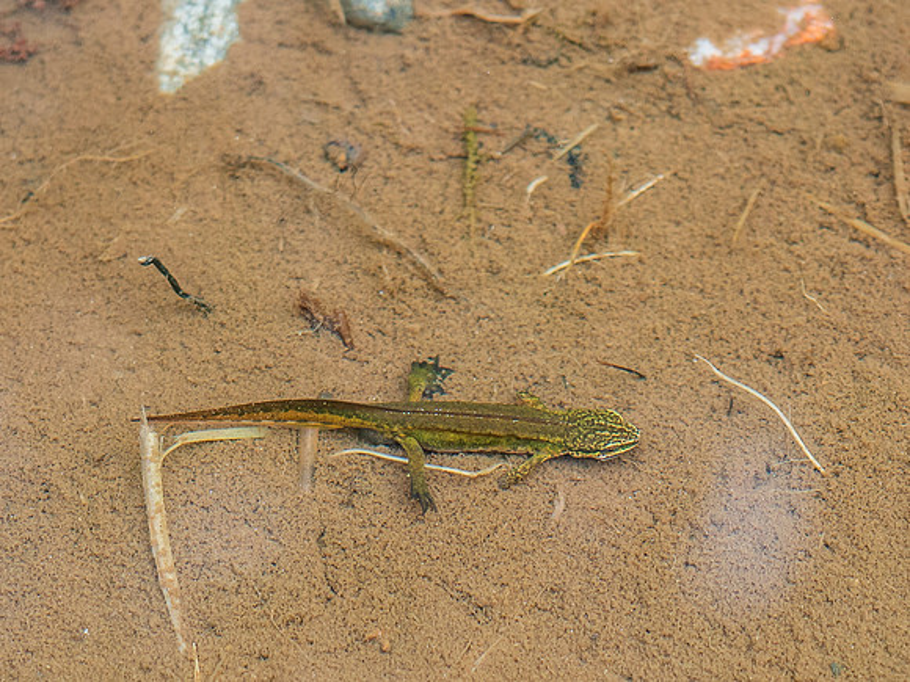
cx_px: 595
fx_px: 6425
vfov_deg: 6.1
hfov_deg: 8.1
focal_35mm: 244
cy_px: 454
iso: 200
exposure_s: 1/160
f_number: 2.8
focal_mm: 60
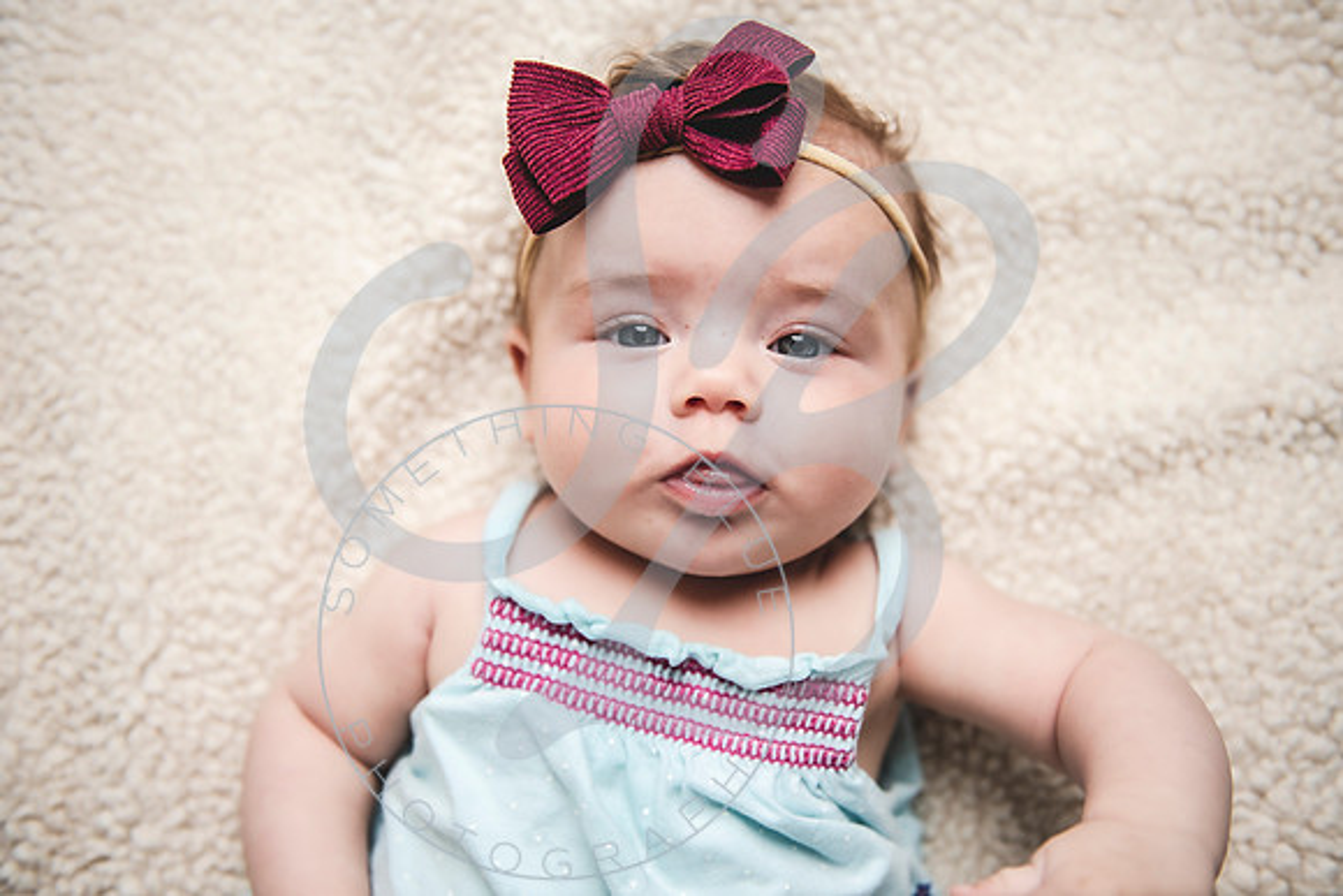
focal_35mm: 40
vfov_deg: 33.8
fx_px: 1475
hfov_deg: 48.9
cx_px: 691
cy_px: 448
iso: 100
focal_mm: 38
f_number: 2.8
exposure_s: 1/250
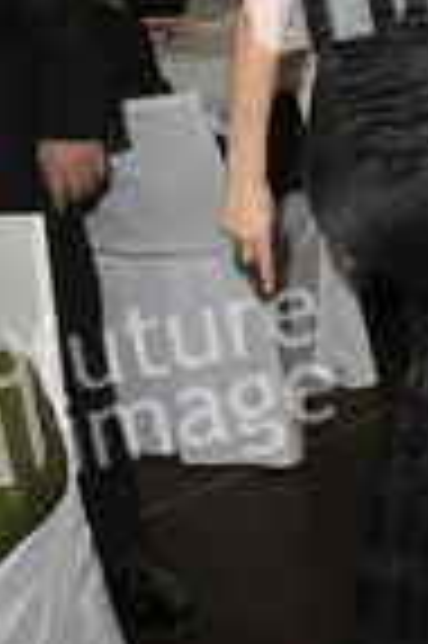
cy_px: 171
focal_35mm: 67
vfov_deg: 29.7
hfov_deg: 18.5
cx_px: 595
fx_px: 1198
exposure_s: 1/125
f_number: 5.6
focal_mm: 24
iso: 1000
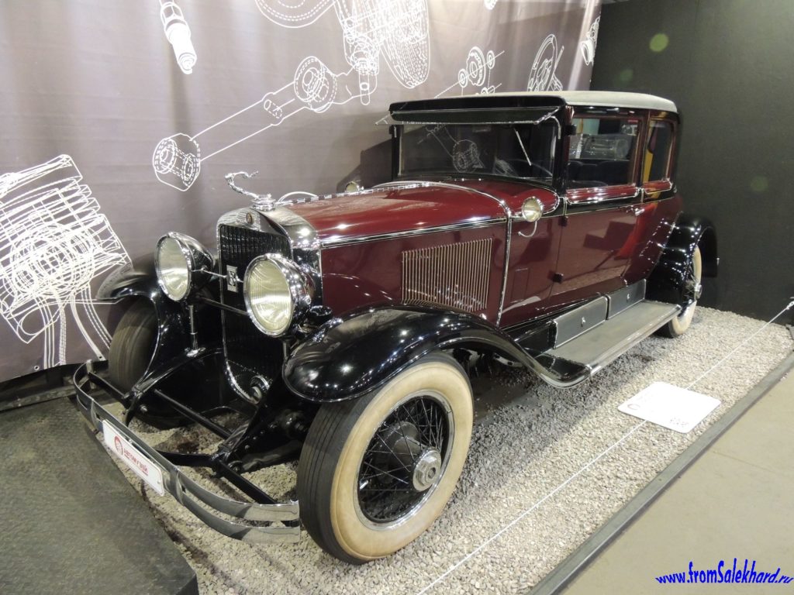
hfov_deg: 71.6
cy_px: 298
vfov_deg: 56.8
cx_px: 397
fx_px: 550
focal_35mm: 24
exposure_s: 1/5
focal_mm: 4.3
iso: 800
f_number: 3
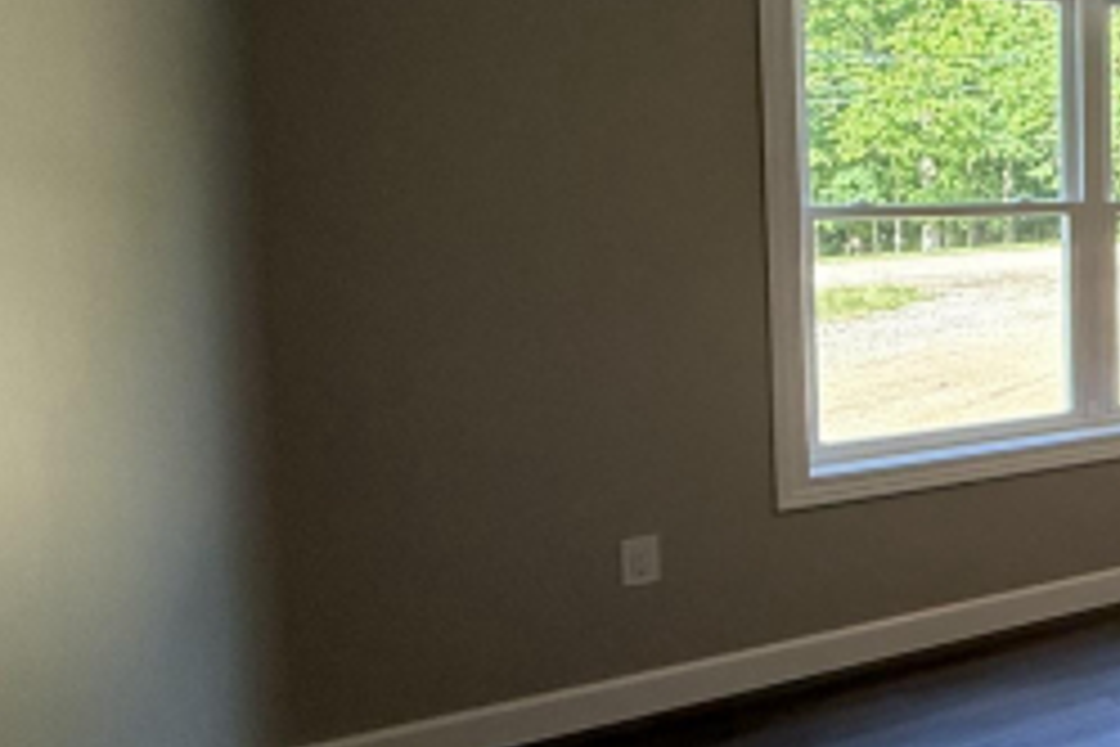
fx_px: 1213
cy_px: 243
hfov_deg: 33.7
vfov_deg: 33.9
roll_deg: +0.1
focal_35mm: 39
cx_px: 1496
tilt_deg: -3.2
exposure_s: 1/120
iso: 160
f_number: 2.2
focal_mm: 2.22
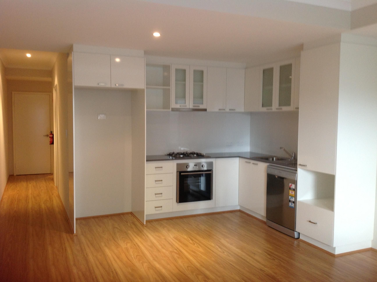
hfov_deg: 52.7
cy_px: 141
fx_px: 381
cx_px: 188
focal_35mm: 35
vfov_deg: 40.6
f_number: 2.4
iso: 100
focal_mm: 4.28
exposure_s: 1/15
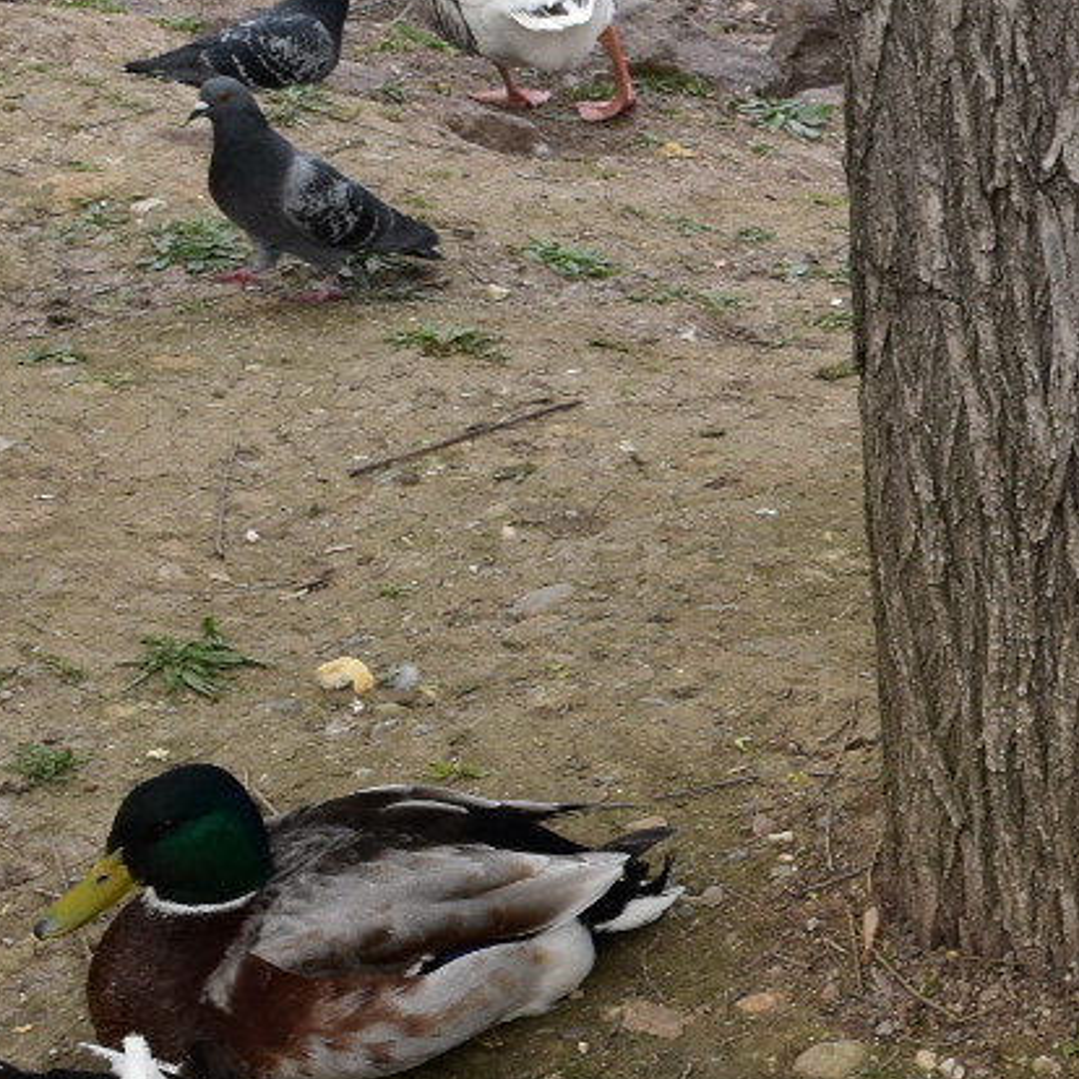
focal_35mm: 115
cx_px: 1681
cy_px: 453
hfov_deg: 14.1
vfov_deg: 15.2
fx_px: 4044
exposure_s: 1/160
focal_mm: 23
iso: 400
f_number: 9
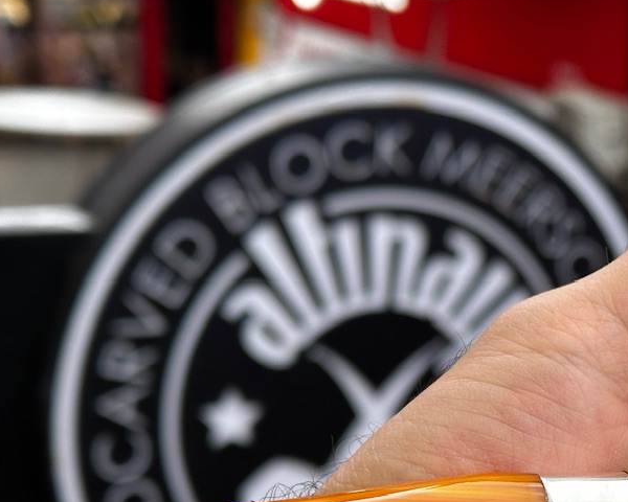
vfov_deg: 15.1
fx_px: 1859
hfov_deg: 18.8
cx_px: 600
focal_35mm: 100
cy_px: 490
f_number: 1.78
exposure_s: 1/106
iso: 80
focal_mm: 6.86
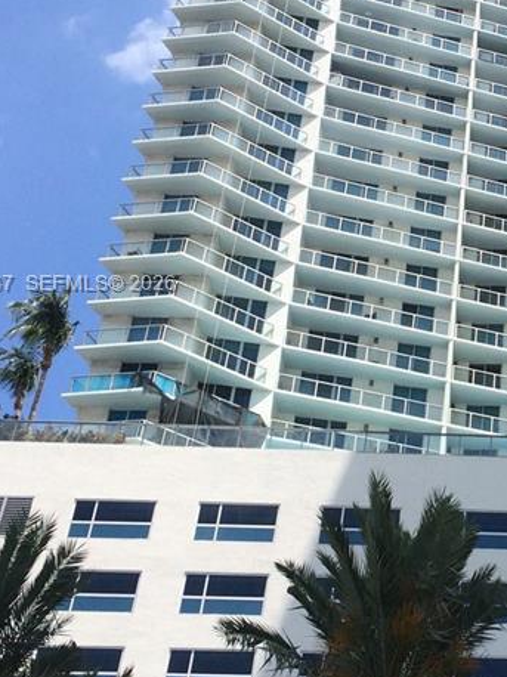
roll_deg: +0.0
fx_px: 1486
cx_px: 568
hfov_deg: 18.6
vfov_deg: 25.6
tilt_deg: +40.0
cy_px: 285
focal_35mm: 76
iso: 32
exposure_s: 1/1786
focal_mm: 4.15
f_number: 2.2
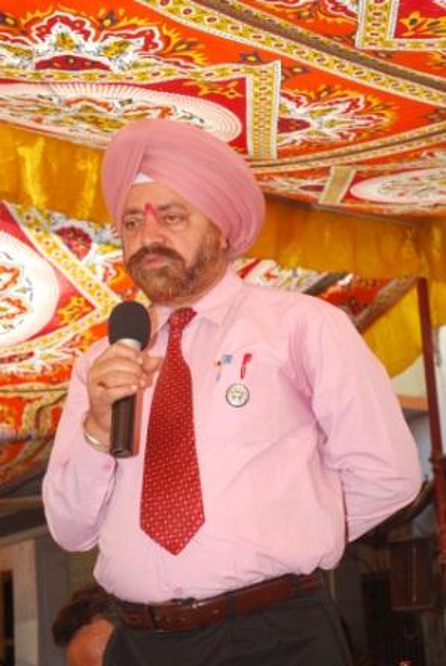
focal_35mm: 82
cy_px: 333
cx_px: 223
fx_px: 1528
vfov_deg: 24.6
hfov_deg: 16.6
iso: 200
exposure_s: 1/60
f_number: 5.6
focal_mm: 55
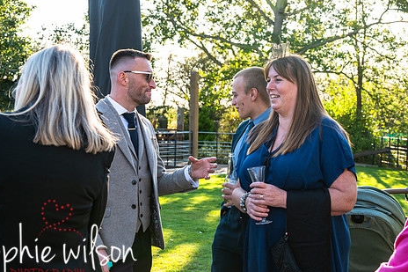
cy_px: 120
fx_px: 793
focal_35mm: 70
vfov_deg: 19.4
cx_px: 218
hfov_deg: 28.8
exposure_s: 1/200
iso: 400
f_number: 8
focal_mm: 56
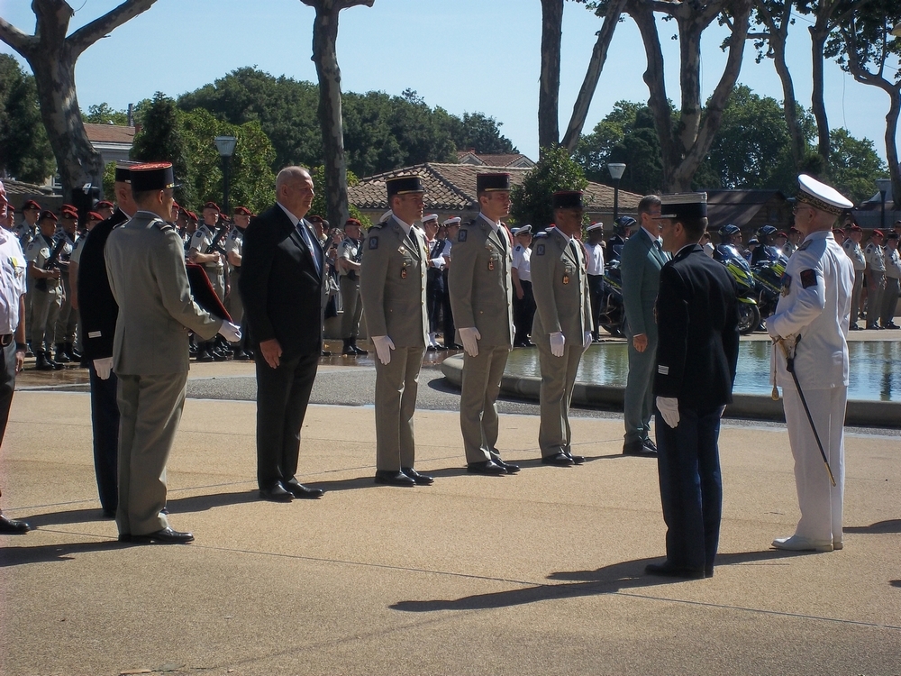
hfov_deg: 18.2
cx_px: 450
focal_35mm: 108
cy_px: 338
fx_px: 2811
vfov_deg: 13.7
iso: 80
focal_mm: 19.5
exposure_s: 1/500
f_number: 5.6
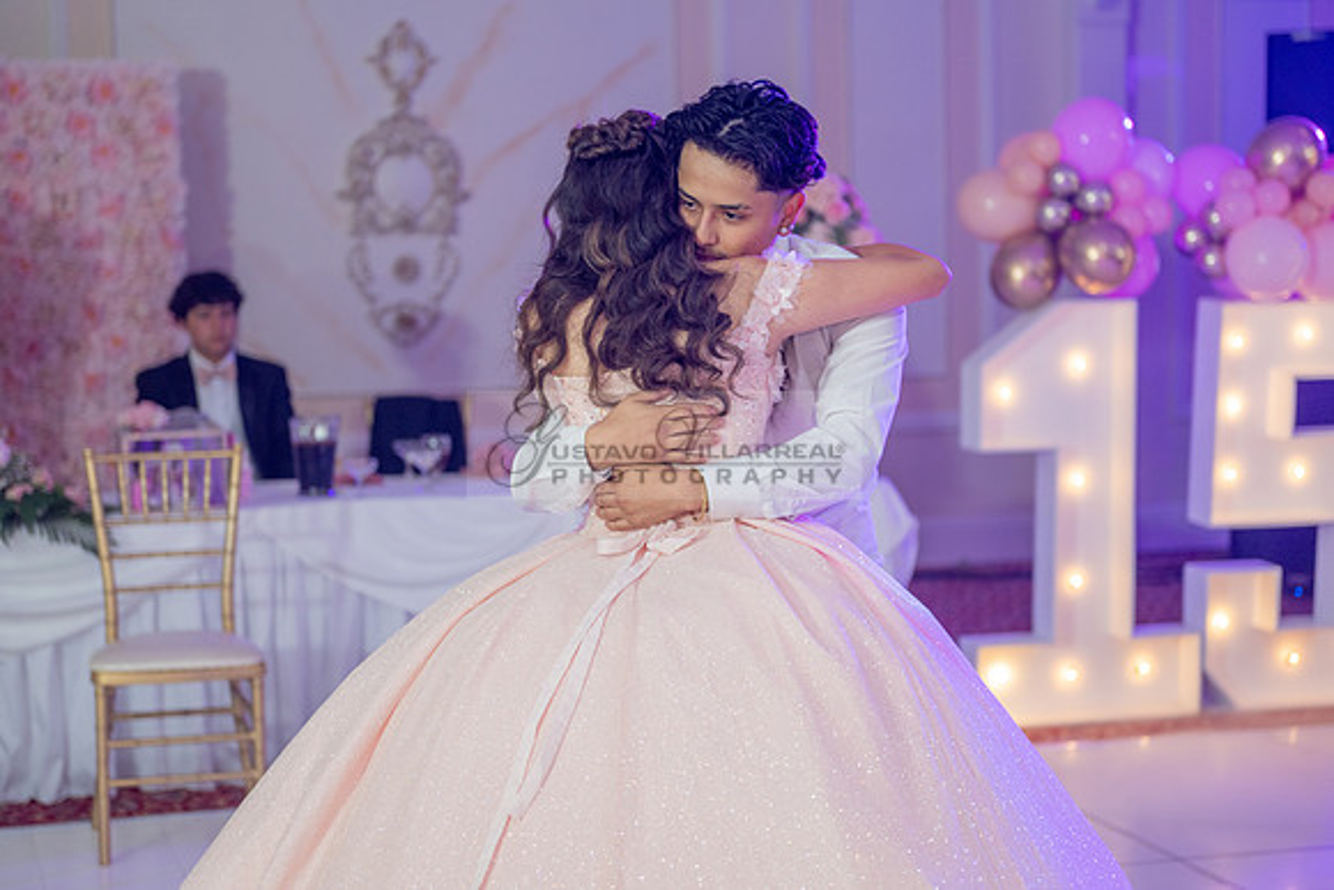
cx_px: 667
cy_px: 445
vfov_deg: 19.5
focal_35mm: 70
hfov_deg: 28.8
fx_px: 2594
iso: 400
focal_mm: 70
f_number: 2.8
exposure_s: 1/100
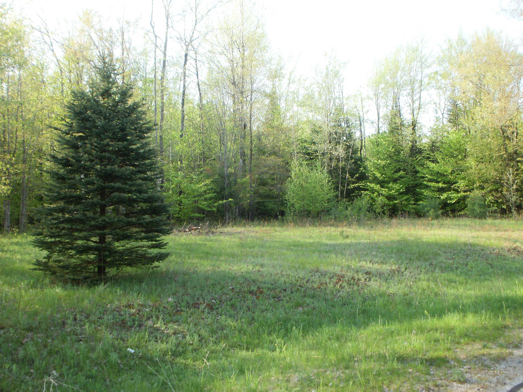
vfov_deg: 39.7
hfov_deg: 51.4
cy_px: 196
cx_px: 262
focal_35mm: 36
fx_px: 544
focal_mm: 6.3
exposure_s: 1/60
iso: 100
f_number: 5.6
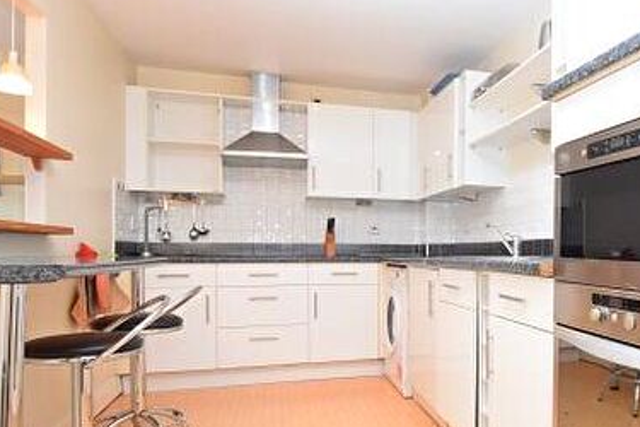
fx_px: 498
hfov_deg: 62.2
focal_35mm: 28
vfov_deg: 46.1
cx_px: 469
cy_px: 261
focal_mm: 10
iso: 800
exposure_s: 1/60
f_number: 4
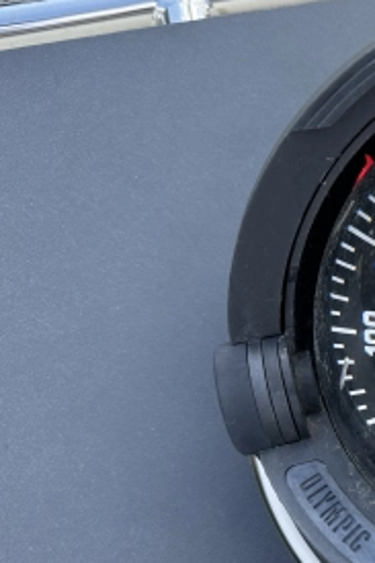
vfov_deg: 39.4
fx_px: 782
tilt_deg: -60.3
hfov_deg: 22.8
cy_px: 353
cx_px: 535
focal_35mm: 50
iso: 80
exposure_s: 1/718
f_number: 1.78
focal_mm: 6.86
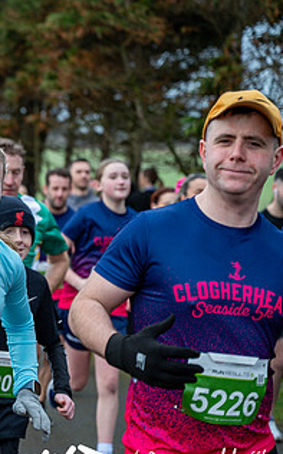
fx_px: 1620
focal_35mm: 131
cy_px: 233
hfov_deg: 9.8
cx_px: -98
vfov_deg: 16.0
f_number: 2.8
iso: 360
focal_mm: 70
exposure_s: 1/1250
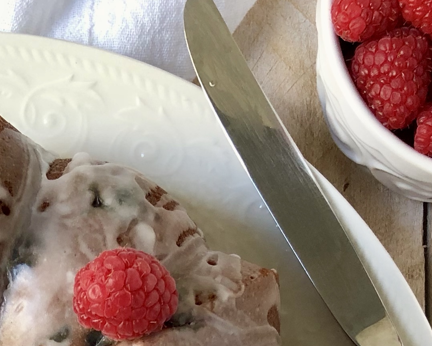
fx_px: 1304
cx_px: 32
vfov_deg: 13.9
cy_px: 557
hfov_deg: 18.5
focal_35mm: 102
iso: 32
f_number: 1.8
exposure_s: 1/30
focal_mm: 3.99
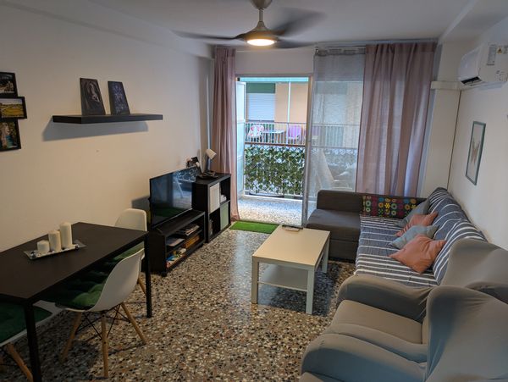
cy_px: 191
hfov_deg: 69.3
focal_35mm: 25
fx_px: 367
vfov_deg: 54.9
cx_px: 254
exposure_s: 1/33.3
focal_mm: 5.43
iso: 64
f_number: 1.89
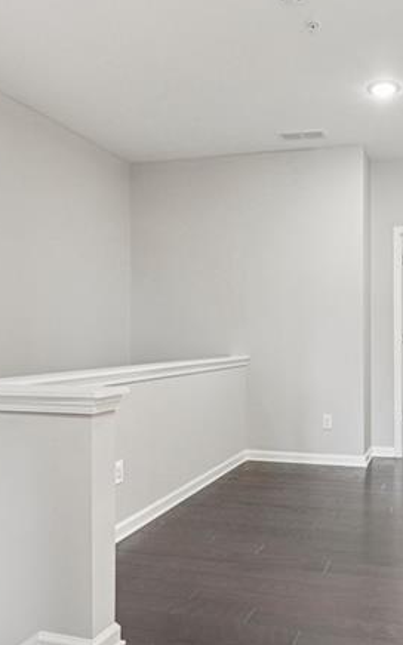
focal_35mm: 30
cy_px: 332
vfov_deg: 62.9
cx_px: 333
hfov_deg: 39.8
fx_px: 527
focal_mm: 16
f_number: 8
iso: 800
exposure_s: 1/8
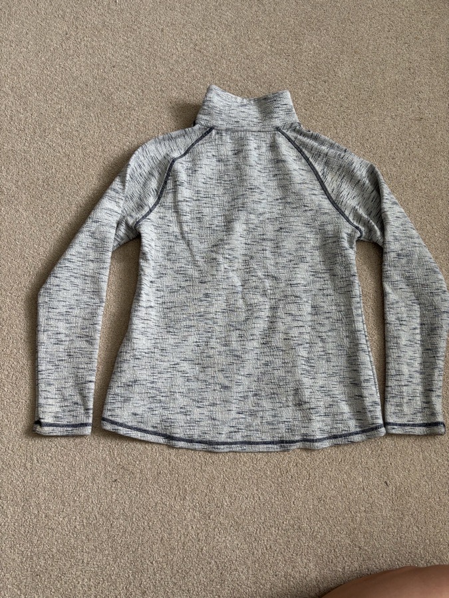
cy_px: 299
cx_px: 224
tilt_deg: -73.9
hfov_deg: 53.1
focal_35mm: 26
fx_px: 450
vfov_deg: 67.3
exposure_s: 1/67
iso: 125
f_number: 1.6
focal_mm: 5.96
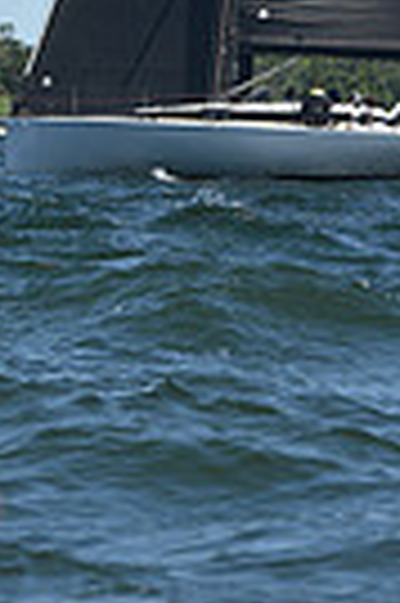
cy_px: -184
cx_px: 240
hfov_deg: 3.4
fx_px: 6667
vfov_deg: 5.1
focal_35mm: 399
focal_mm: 92
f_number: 5
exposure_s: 1/3200
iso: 250
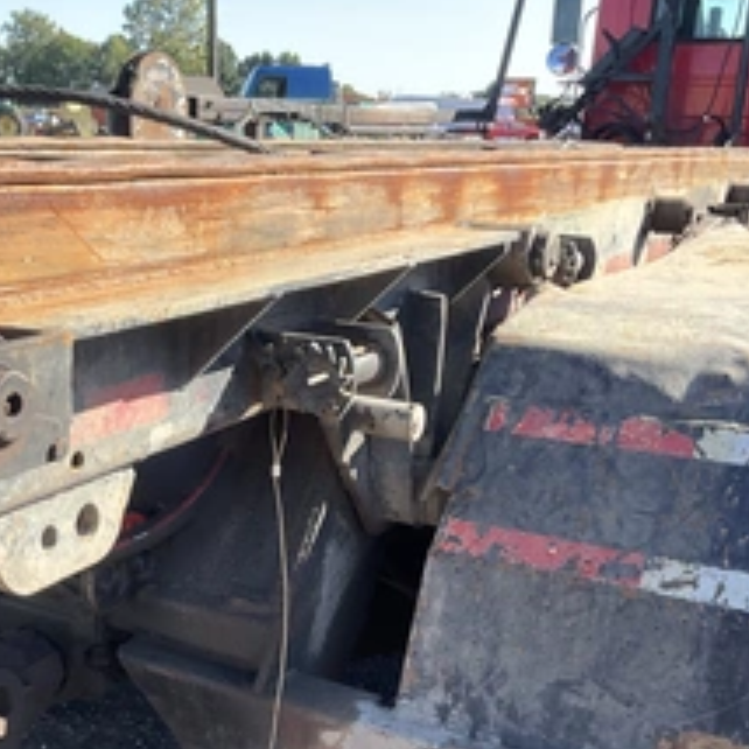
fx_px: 1175
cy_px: 508
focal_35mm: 48
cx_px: 203
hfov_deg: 34.7
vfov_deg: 35.0
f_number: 1.8
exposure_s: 1/446
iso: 25
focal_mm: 3
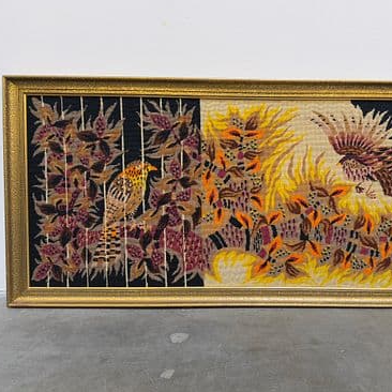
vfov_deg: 55.6
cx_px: 254
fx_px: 372
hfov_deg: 54.7
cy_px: 192
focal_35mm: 29
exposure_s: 1/60
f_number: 1.78
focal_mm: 6.76
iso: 100
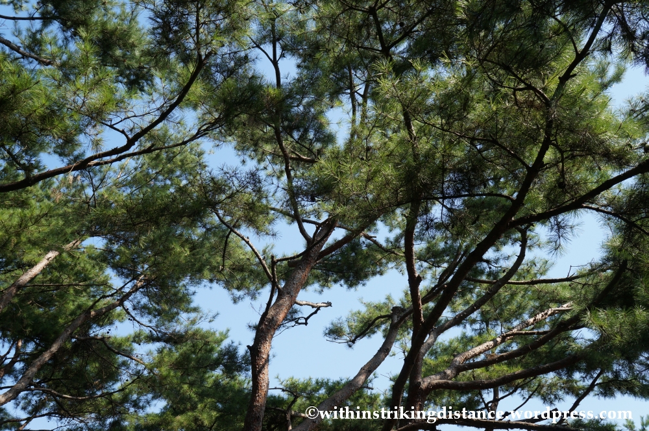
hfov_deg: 62.0
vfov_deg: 43.5
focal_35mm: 30
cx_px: 324
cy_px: 216
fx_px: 540
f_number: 6.3
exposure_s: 1/400
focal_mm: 20
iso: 200
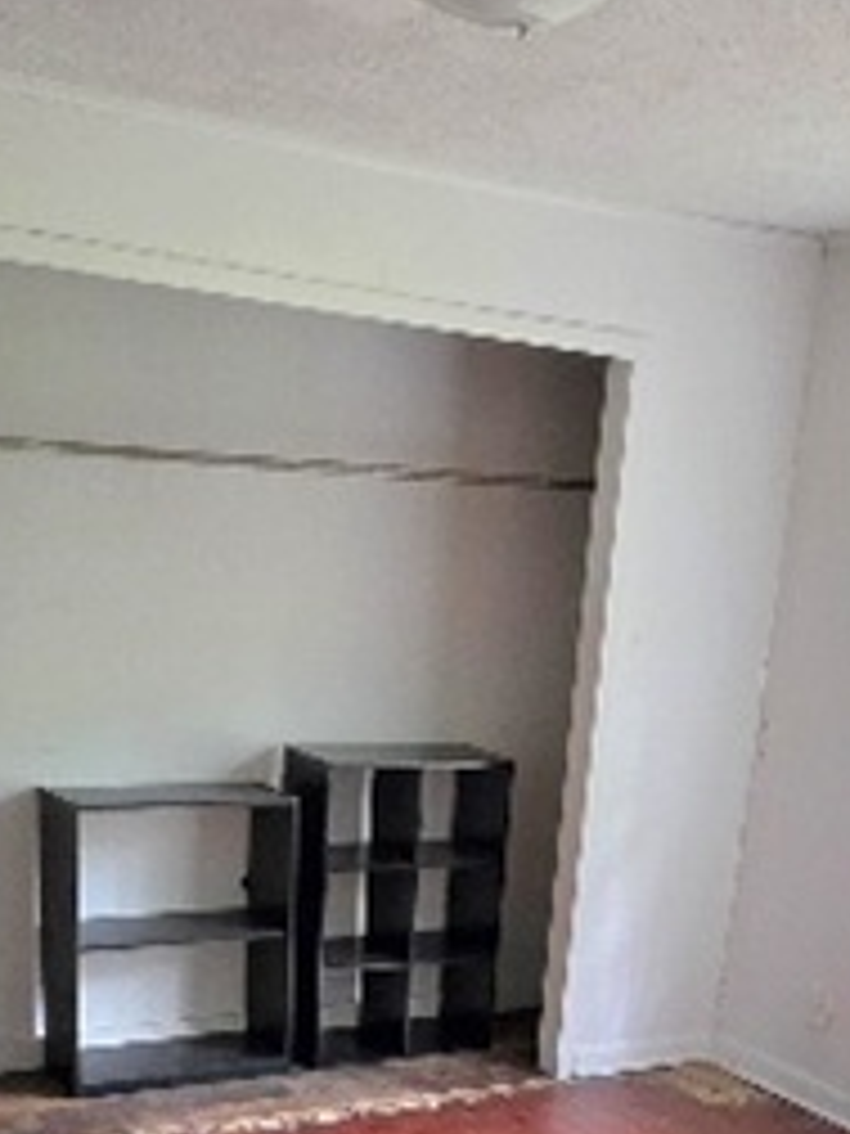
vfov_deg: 39.4
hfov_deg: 32.8
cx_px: 481
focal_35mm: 44
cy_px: 1051
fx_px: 1441
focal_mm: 2.2
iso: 400
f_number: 1.9
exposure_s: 1/60.2
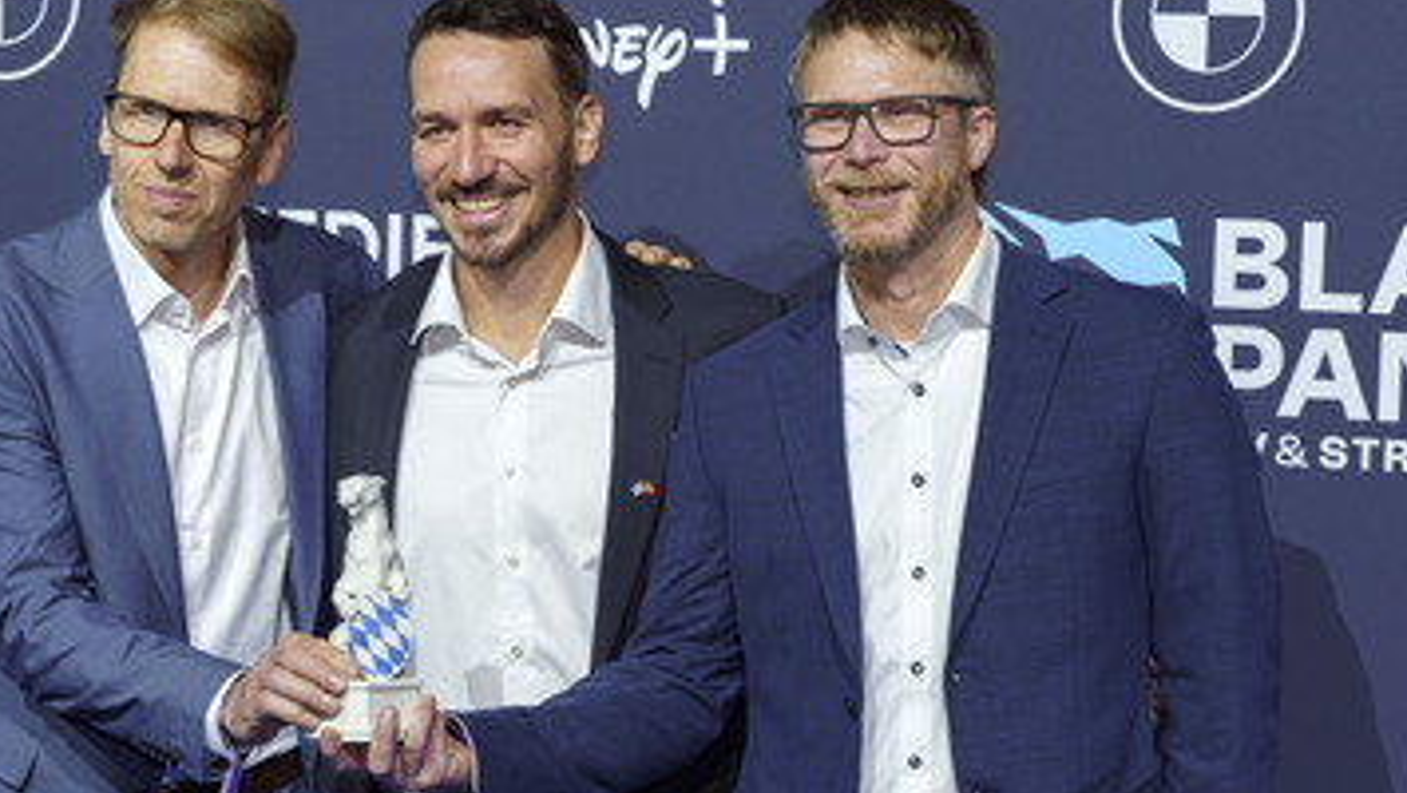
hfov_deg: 22.9
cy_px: 472
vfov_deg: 13.0
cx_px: 624
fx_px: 3471
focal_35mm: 93
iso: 1250
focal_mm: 70
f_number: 4.5
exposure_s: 1/200
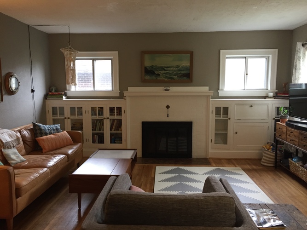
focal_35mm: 29
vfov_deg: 48.2
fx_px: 257
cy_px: 115
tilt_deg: -6.2
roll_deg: -0.3
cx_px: 154
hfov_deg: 61.7
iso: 100
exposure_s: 1/30
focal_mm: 4.15
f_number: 2.2
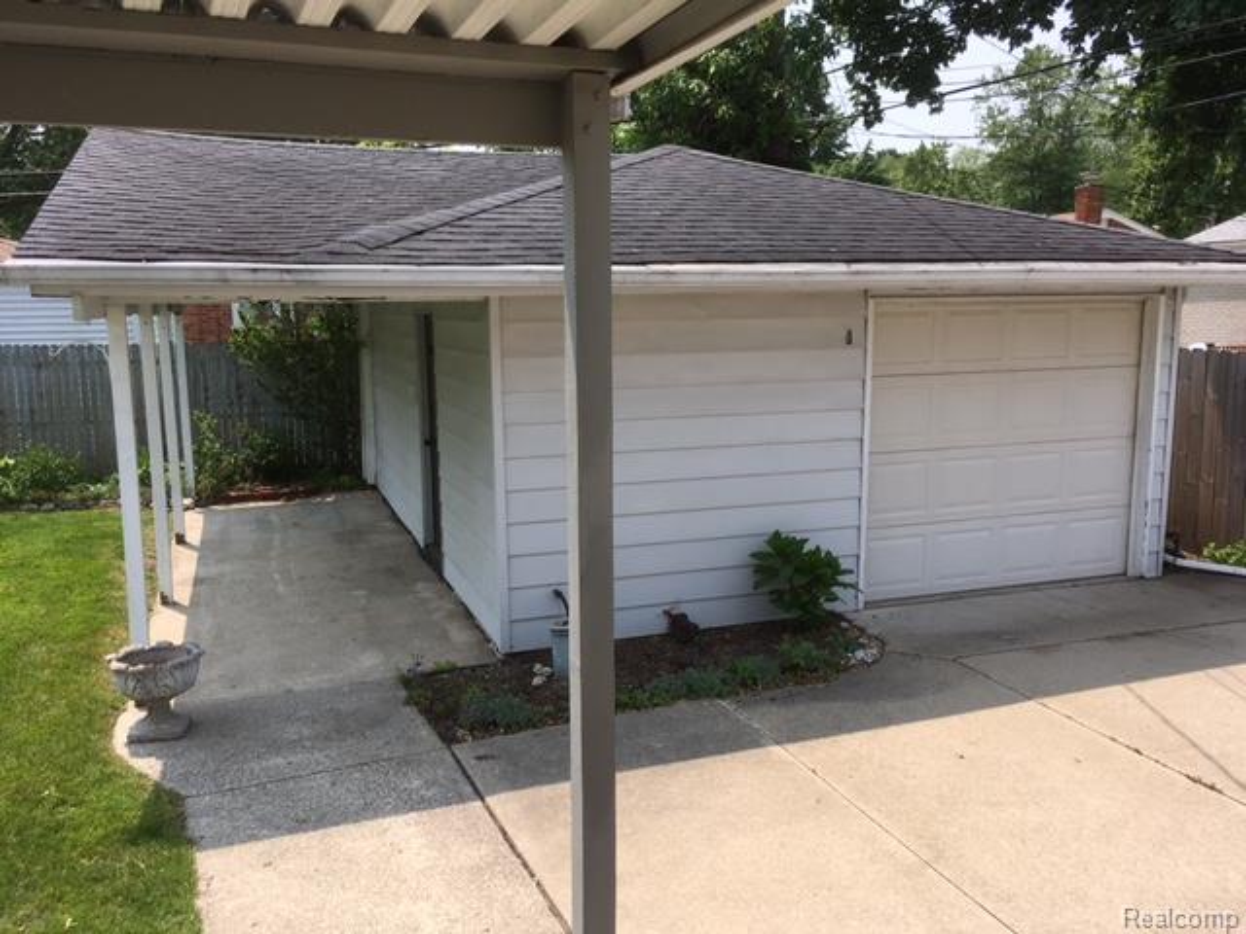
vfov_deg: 48.2
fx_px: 1044
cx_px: 623
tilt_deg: -9.1
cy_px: 467
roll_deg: -0.1
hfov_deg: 61.7
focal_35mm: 29
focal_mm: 4.15
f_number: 2.2
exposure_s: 1/1148
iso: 25
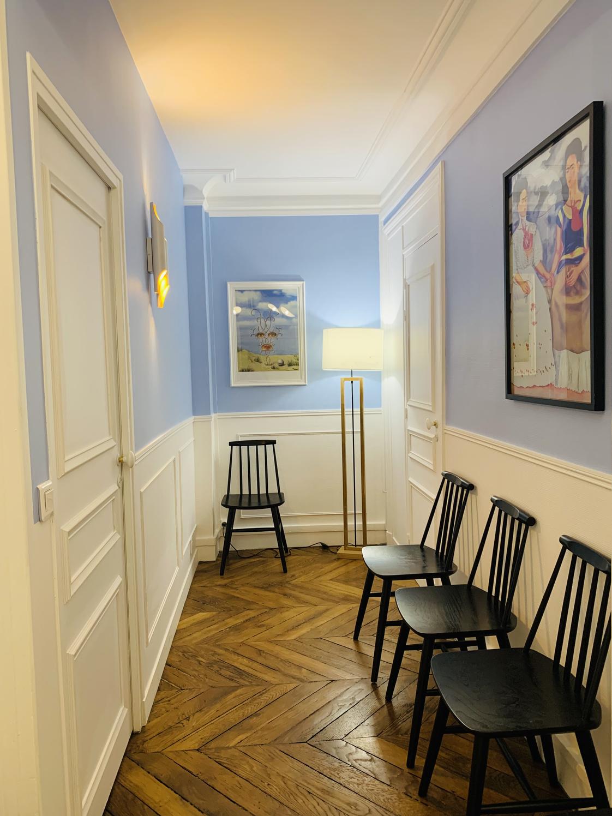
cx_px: 306
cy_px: 408
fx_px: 613
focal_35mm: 26
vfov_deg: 67.3
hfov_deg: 53.1
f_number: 1.8
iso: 125
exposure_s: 1/50
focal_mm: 4.25
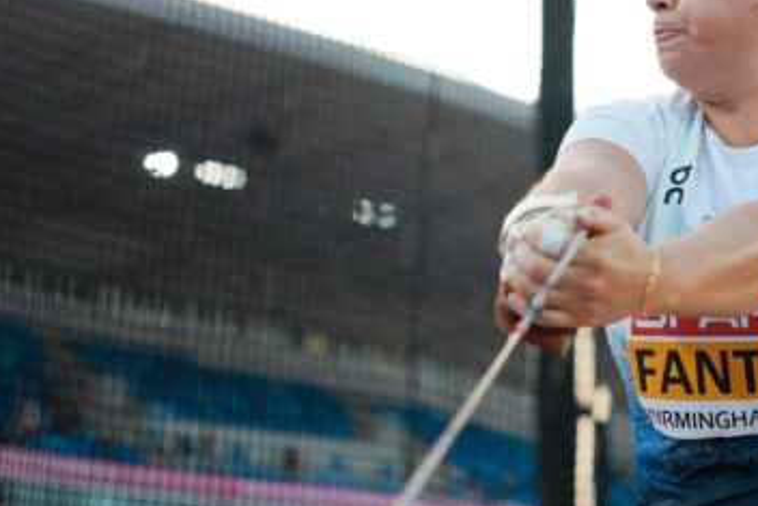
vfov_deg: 9.7
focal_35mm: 142
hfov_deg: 14.2
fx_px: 2991
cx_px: 758
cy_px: 390
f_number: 2
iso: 800
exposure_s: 1/2500
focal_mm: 50
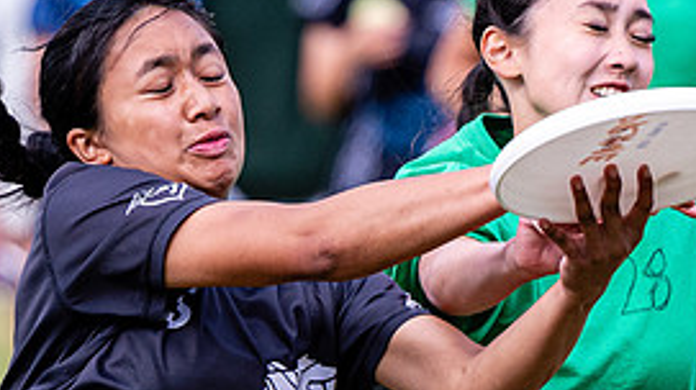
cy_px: 330
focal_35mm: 1062
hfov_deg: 2.0
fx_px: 19586
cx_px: 306
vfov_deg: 1.1
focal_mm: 200
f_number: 3.2
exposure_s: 1/2000
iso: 400
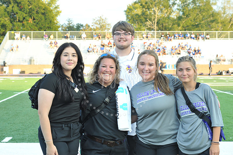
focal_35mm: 86
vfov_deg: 15.9
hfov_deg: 23.7
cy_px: 78
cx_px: 116
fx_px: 556
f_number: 10
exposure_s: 1/125
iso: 1000
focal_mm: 86
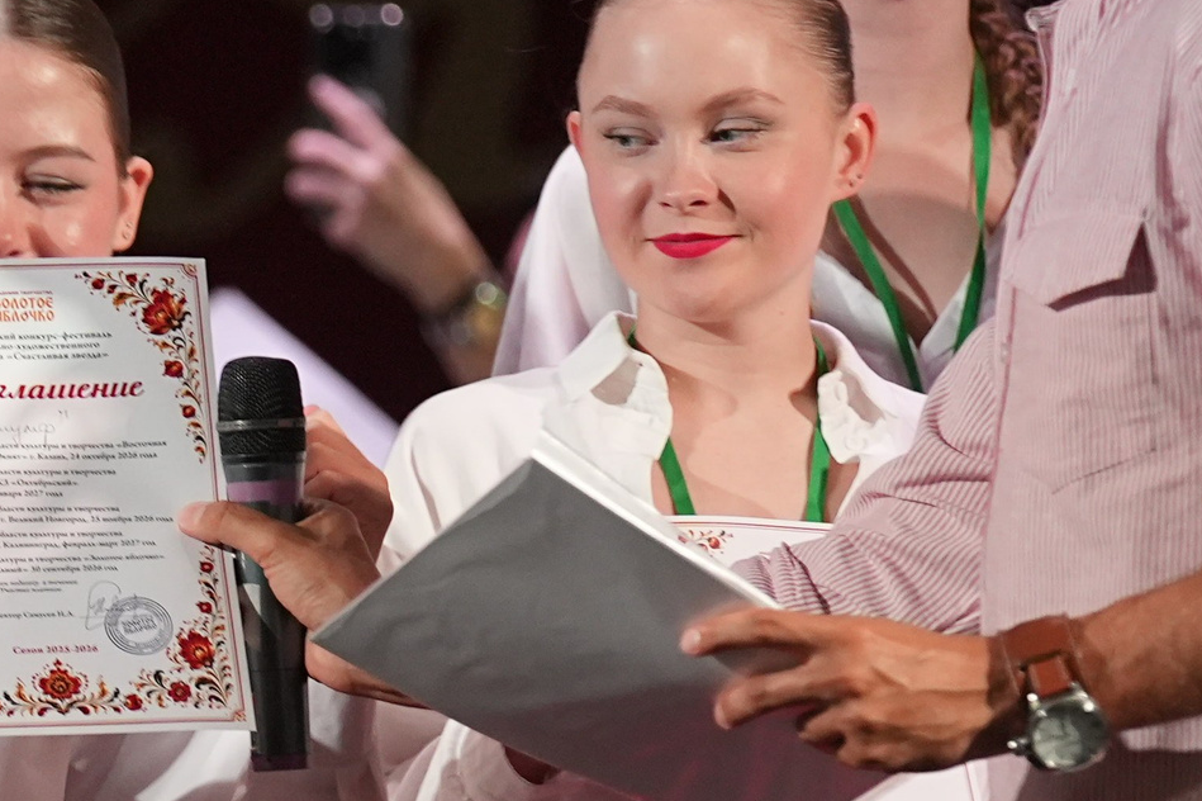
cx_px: 157
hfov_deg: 2.7
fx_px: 25132
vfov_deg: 1.8
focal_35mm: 753
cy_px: 363
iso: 2000
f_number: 2.8
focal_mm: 186
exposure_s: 1/250
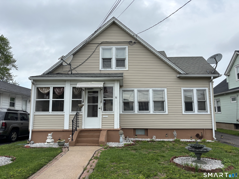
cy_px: 90
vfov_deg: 53.1
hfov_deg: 67.3
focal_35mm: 26
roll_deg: +0.0
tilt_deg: +8.0
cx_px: 120
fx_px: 180
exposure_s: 1/1783
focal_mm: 5.96
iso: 50
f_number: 1.6
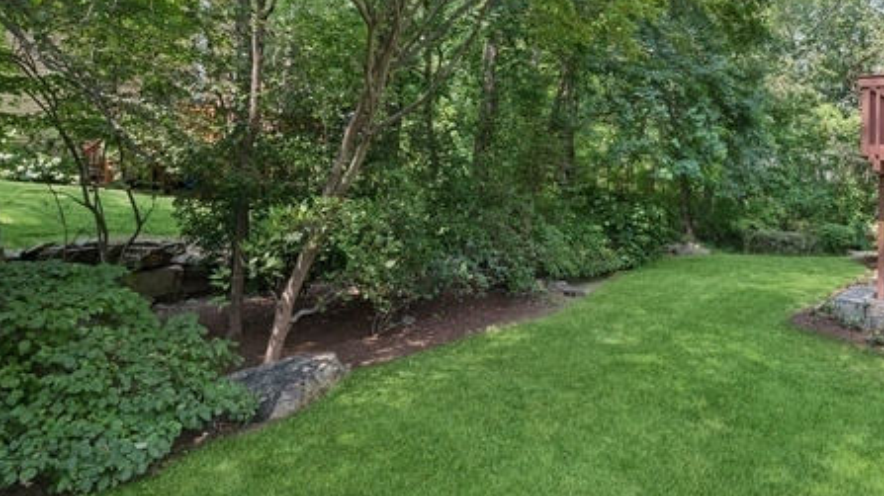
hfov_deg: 81.9
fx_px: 492
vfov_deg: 53.4
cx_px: 564
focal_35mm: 21
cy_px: 223
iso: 200
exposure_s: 1/30
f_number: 11
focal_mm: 14
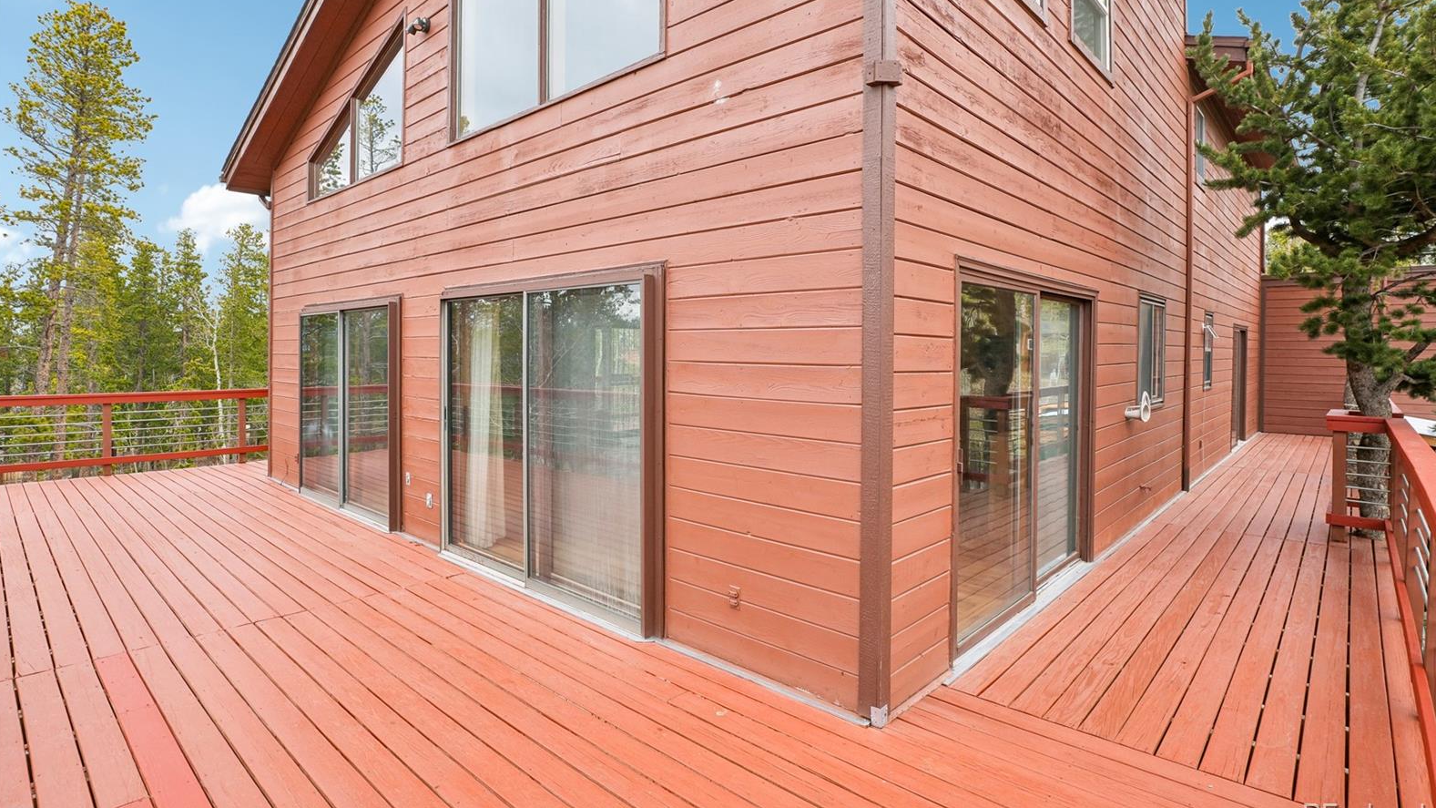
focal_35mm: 18
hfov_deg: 94.2
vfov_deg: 62.1
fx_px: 668
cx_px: 722
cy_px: 347
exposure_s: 1/90
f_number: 8
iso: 100
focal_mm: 11
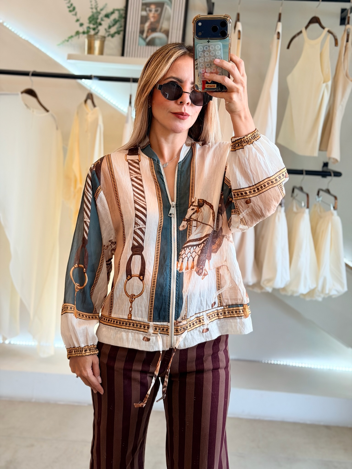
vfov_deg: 39.7
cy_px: 234
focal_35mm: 48
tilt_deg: -26.0
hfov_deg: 30.3
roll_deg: -2.5
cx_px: 176
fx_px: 651
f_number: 1.78
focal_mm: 6.76
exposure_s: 1/125
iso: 80
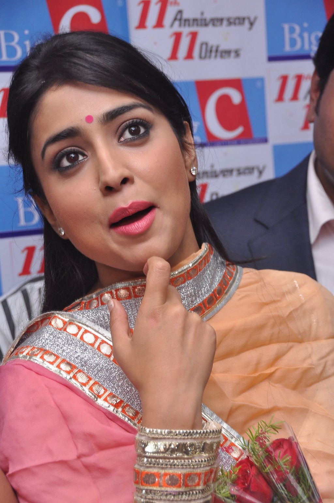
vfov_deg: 24.7
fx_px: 1152
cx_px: 167
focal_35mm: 82
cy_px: 252
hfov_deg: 16.5
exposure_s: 1/125
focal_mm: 55
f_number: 6.3
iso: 400
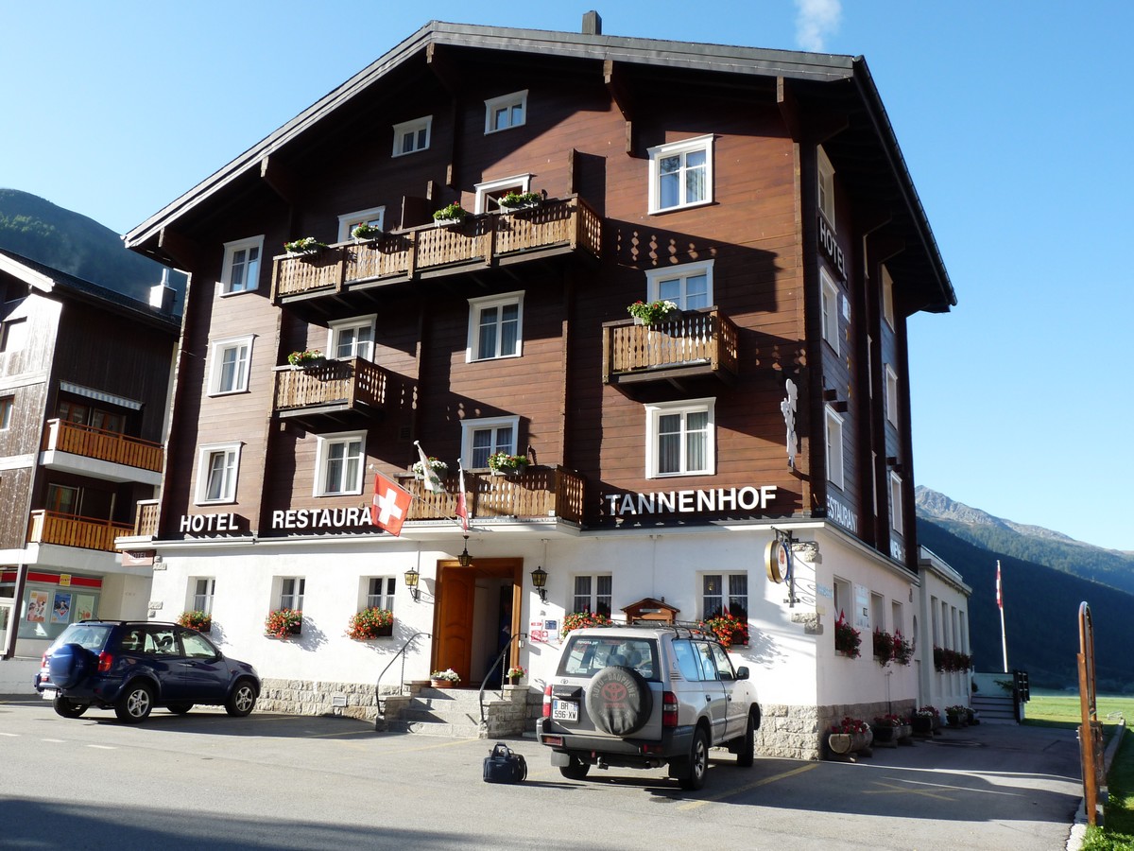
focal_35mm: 30
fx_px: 983
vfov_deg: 46.8
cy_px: 426
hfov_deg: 60.0
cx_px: 567
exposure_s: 1/200
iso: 100
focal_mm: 5.4
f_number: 4.5
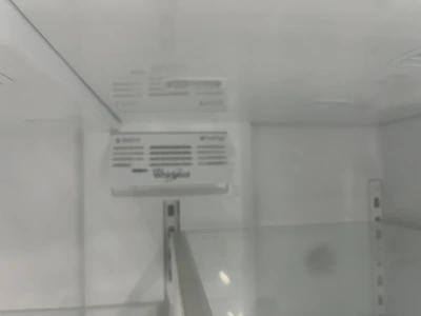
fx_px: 316
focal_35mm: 26
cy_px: 158
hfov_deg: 67.3
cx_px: 210
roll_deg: +1.2
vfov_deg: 53.1
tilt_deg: +3.0
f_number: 1.6
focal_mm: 5.1
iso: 250
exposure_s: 1/60
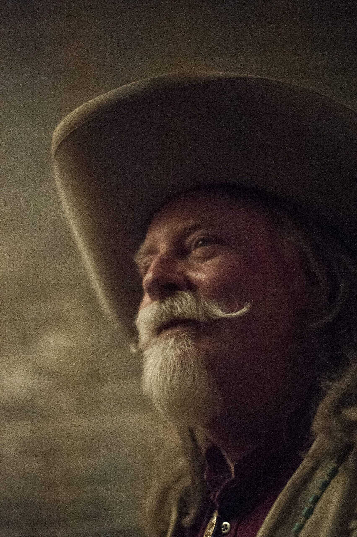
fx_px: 745
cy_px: 268
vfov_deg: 39.6
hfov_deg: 27.0
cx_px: 178
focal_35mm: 50
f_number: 1.8
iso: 6400
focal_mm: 50
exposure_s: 1/50
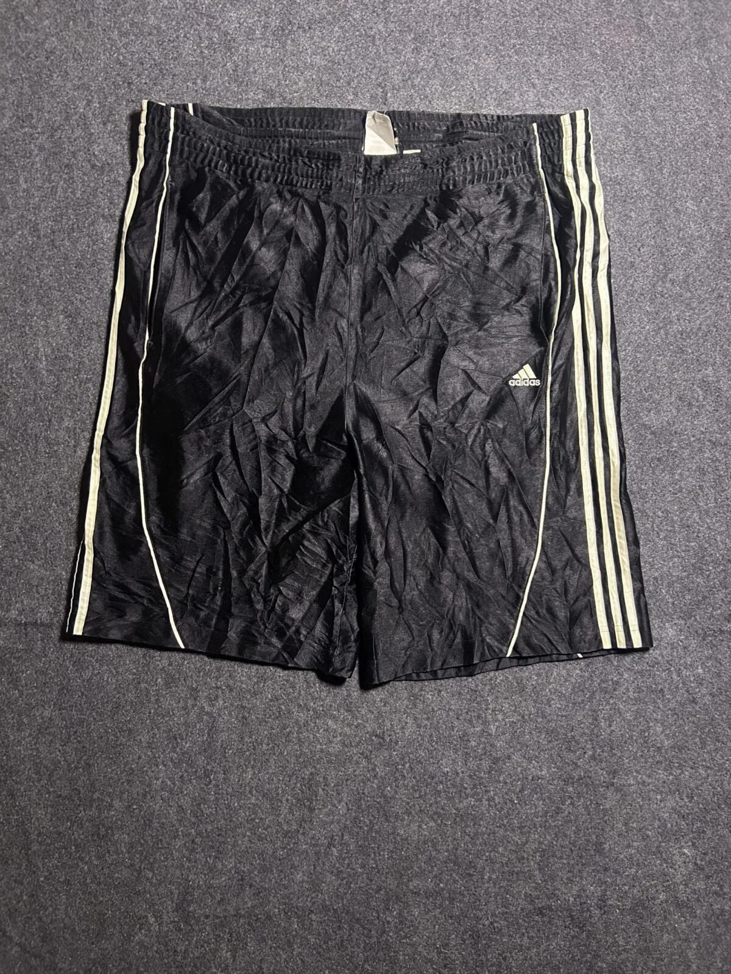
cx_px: 366
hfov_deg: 53.1
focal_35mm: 26
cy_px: 487
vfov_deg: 67.3
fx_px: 732
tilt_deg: -67.5
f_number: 1.5
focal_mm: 5.7
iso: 500
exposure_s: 1/50
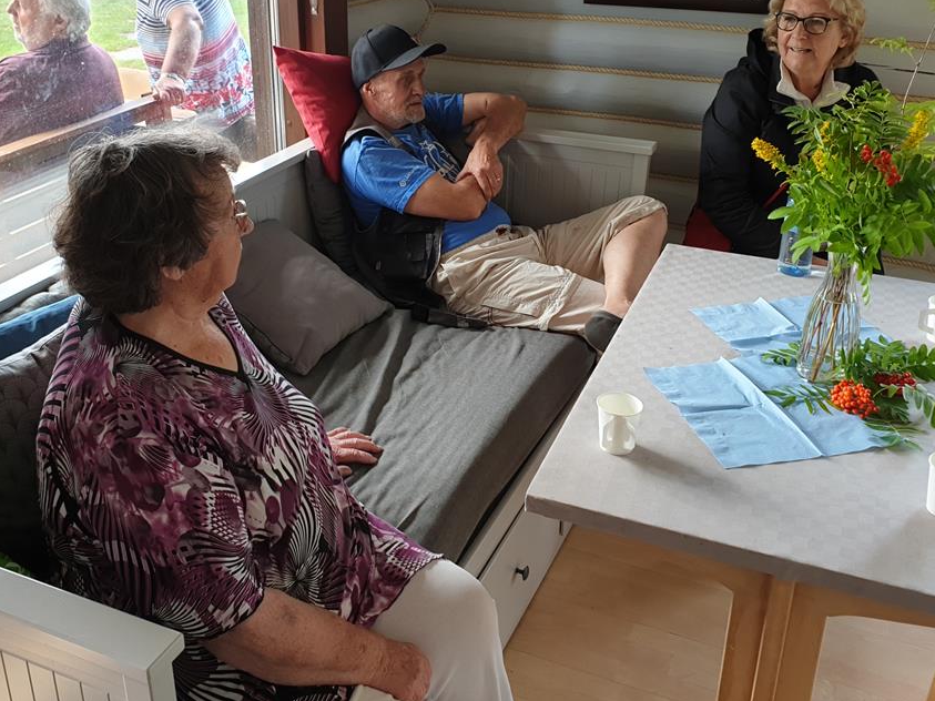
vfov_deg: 38.4
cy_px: 263
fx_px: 999
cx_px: 413
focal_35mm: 37
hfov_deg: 50.0
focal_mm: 4.3
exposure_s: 1/50
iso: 100
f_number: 2.4
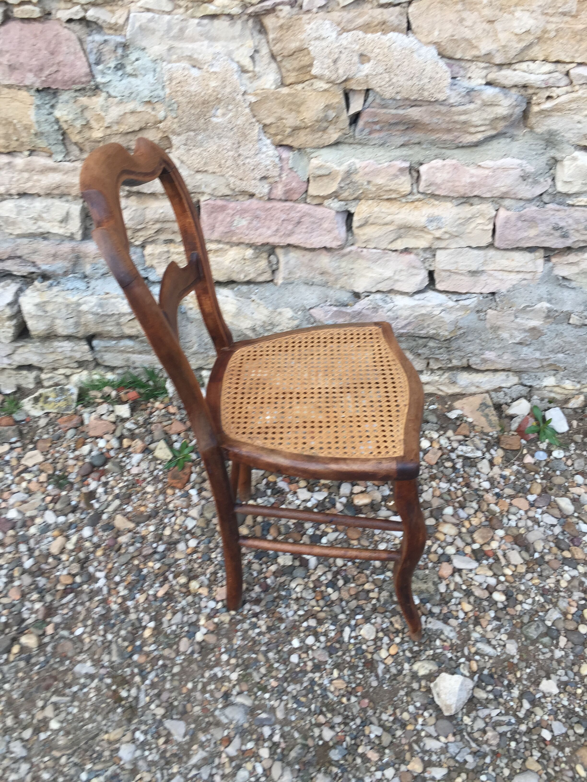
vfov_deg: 61.7
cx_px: 294
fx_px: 656
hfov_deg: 48.2
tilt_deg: -38.2
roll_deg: -1.3
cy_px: 391
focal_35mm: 29
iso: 32
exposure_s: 1/50
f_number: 2.2
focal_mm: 4.15
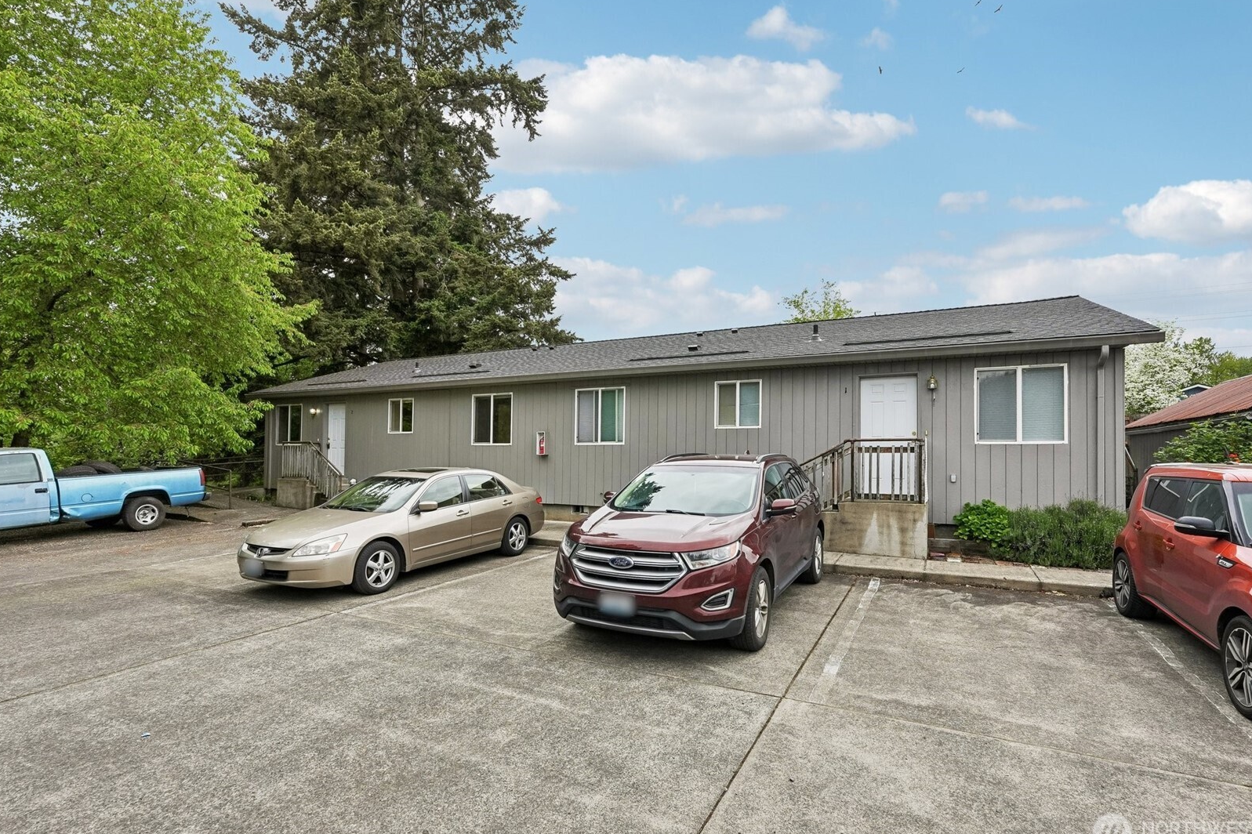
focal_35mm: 17
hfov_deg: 93.3
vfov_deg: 70.4
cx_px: 618
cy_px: 420
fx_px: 591
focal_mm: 16
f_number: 8
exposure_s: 1/320
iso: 400
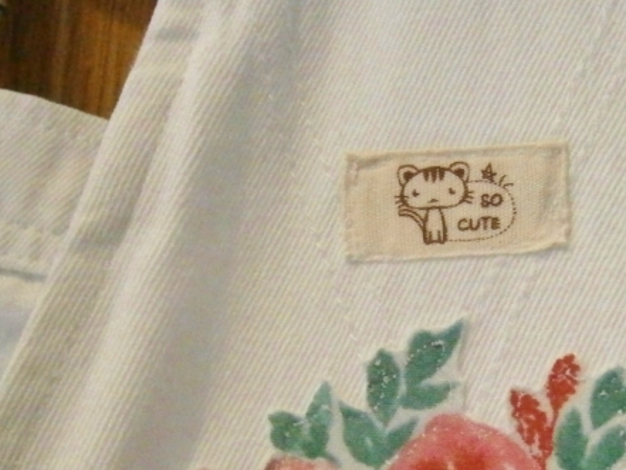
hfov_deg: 31.9
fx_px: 1067
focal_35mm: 59
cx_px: 487
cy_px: 410
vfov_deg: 24.2
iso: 800
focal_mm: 4.7
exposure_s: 1/200
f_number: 2.8
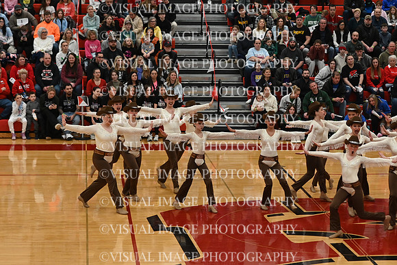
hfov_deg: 19.5
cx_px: 198
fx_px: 1158
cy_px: 132
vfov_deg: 13.0
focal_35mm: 105
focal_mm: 70
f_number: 4
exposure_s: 1/400
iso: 3200
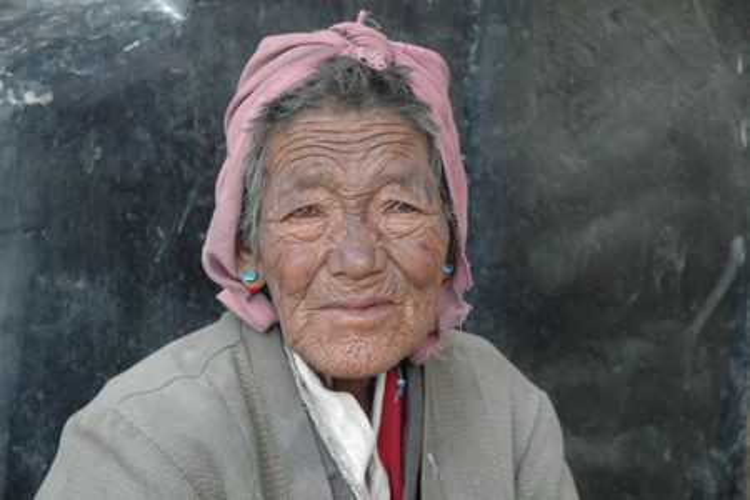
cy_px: 250
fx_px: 2187
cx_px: 375
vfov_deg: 13.0
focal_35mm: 105
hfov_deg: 19.5
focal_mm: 70
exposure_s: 1/20
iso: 400
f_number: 4.5
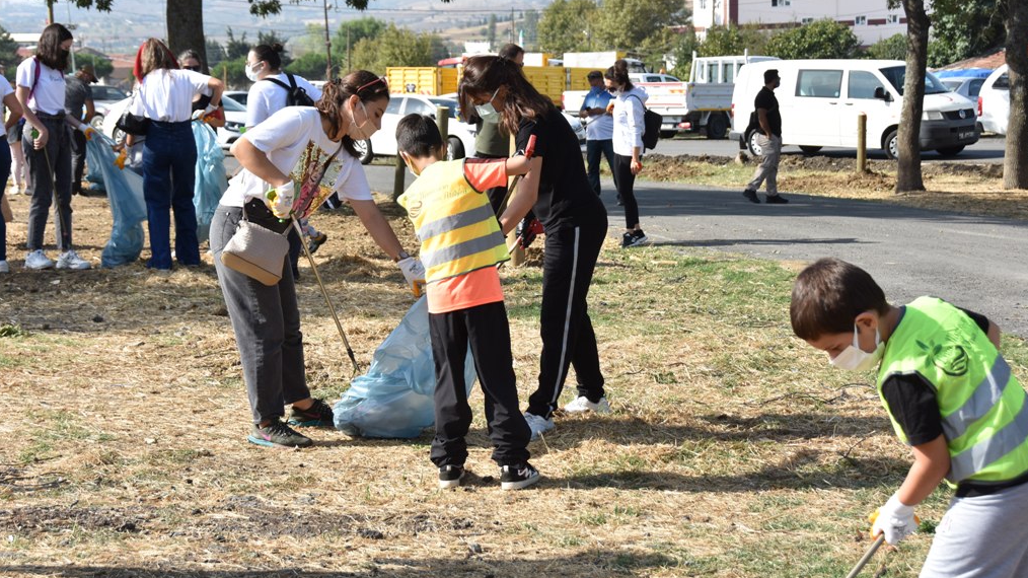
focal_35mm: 73
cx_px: 516
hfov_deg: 29.0
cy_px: 278
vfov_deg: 16.5
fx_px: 1990
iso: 250
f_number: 8
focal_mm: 46
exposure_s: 1/500
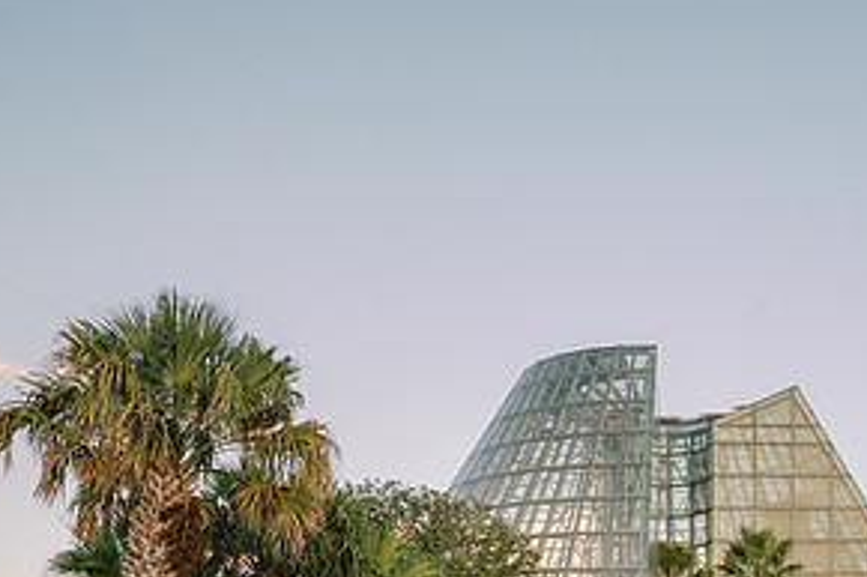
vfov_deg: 21.2
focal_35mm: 62
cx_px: 819
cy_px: 561
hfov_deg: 30.6
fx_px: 1492
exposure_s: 1/125
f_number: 8
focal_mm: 31
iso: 200
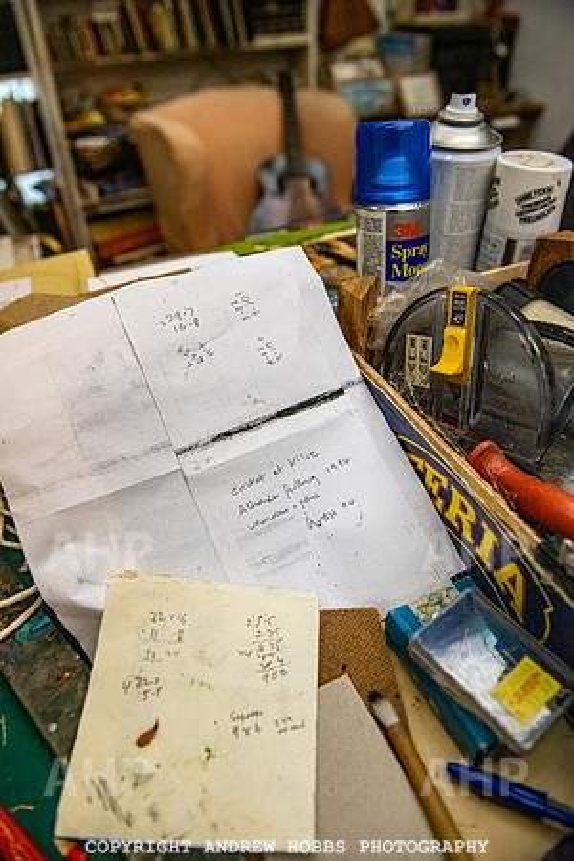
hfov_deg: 53.1
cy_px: 430
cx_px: 287
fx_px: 574
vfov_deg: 73.7
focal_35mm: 24
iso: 2500
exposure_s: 1/1000
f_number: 5
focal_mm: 24
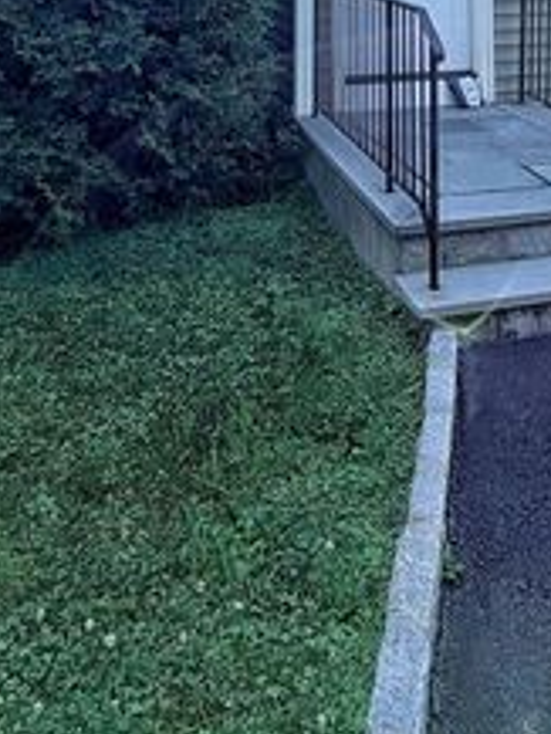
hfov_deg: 33.2
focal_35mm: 43
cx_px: 392
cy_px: -130
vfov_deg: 35.3
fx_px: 912
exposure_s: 1/502
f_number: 2.2
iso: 40
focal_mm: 2.22
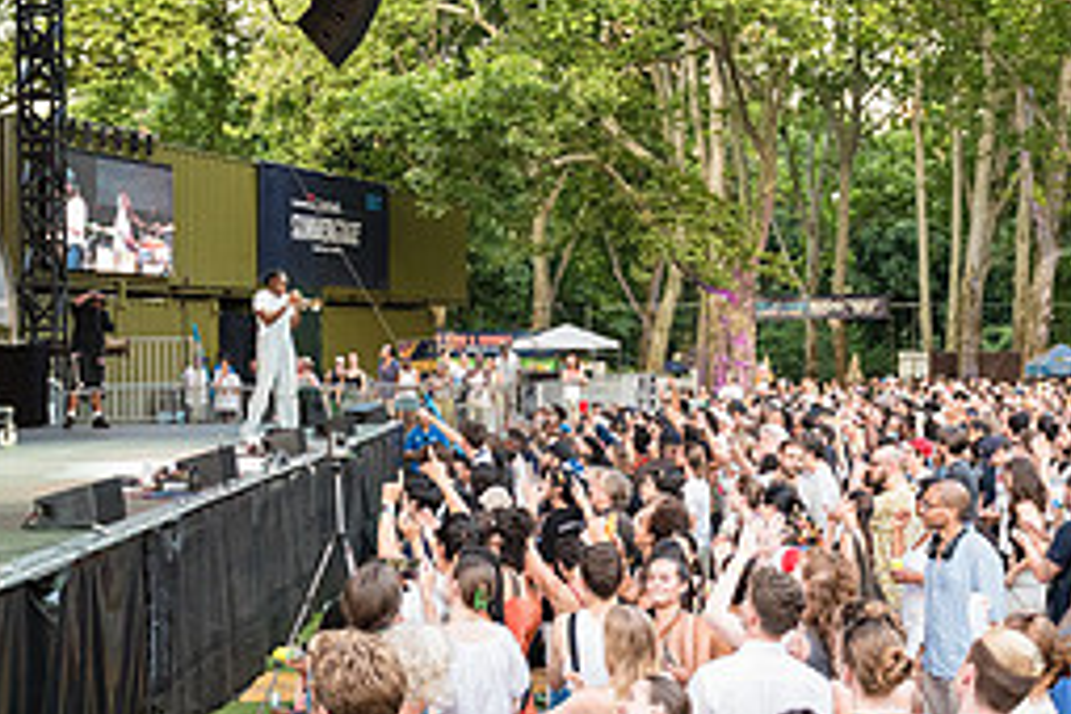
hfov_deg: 36.2
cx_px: 517
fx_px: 1636
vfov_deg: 24.6
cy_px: 384
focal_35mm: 55
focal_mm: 24
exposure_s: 1/250
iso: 2000
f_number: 3.5
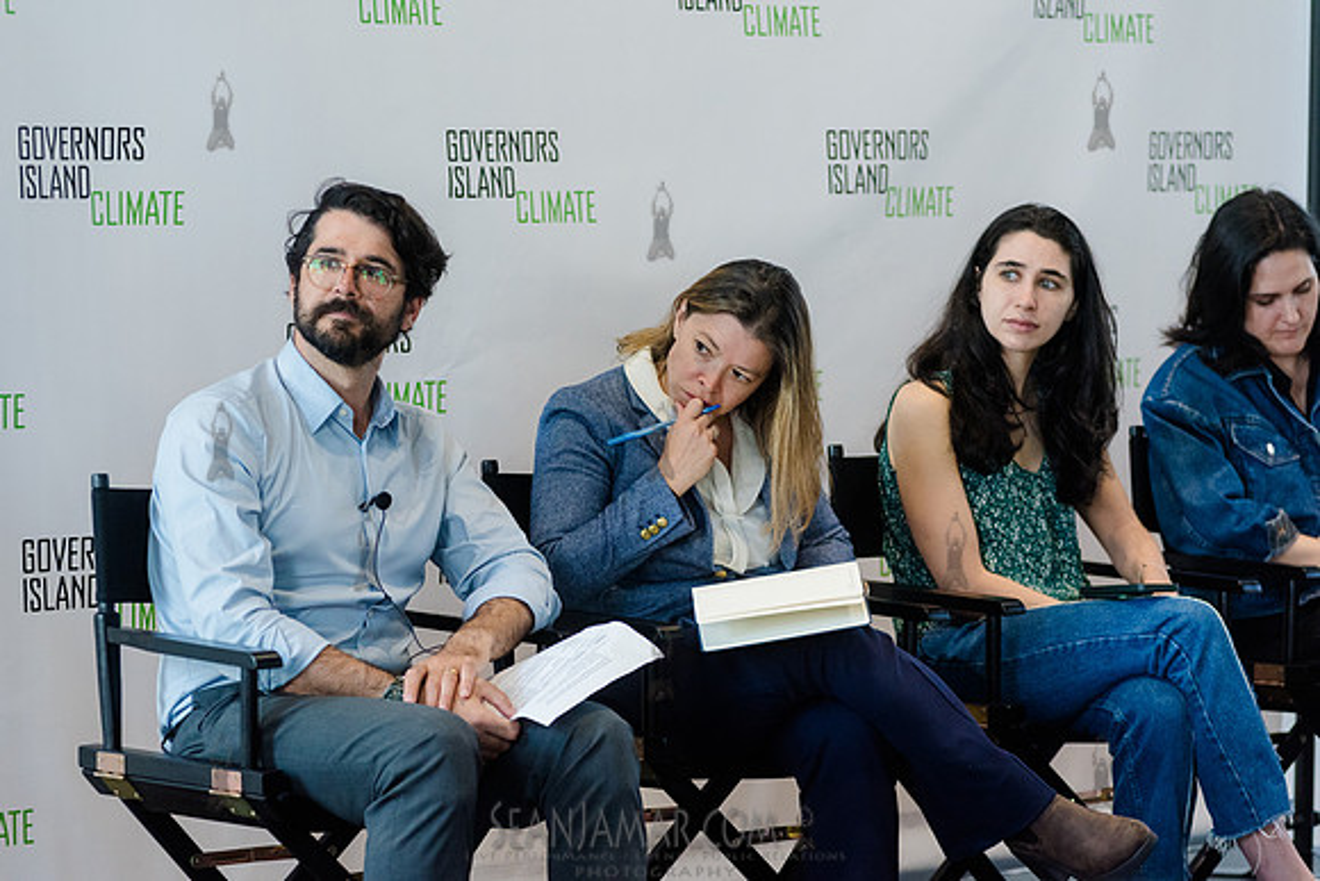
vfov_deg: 11.0
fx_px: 4584
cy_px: 440
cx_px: 660
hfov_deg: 16.4
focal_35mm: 125
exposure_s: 1/320
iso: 4000
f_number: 4
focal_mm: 125
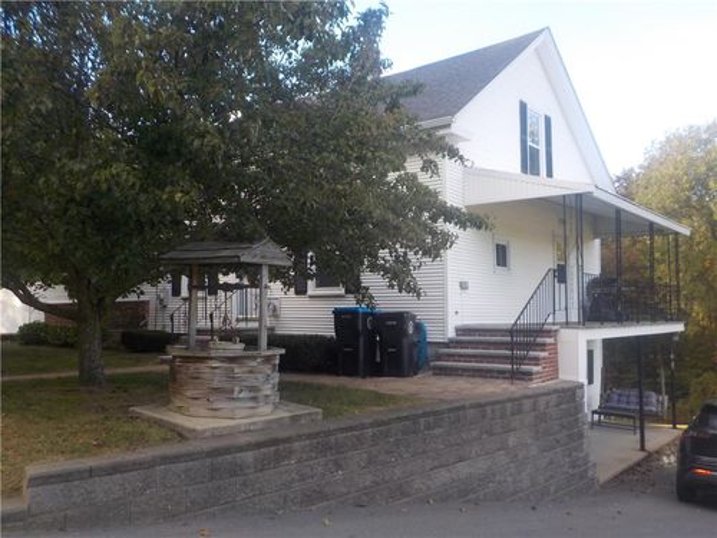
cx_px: 358
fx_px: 621
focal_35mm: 30
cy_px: 269
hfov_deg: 60.0
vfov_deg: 46.8
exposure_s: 1/200
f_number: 3.3
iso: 125
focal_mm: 4.1
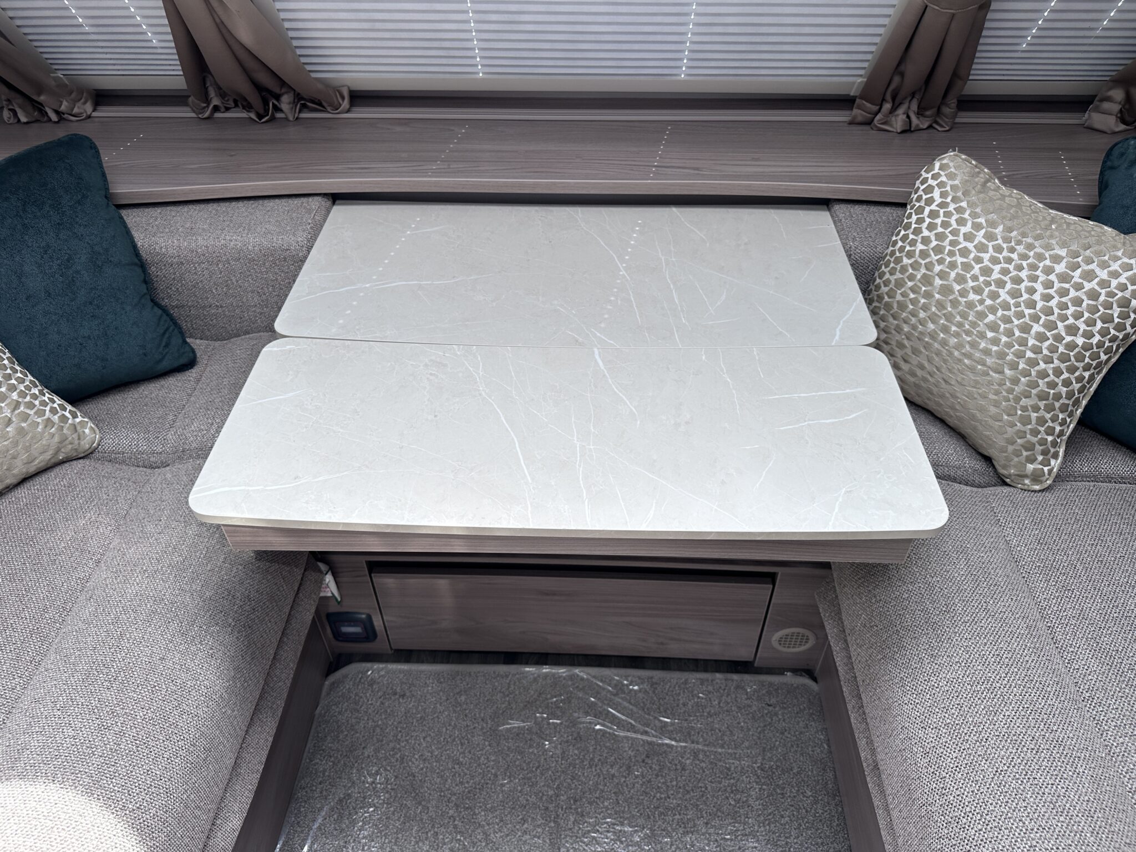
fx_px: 788
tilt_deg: -42.7
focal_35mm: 24
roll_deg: -0.1
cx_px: 568
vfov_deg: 56.8
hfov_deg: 71.6
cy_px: 426
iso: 80
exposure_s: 1/529
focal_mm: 6.86
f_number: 1.78
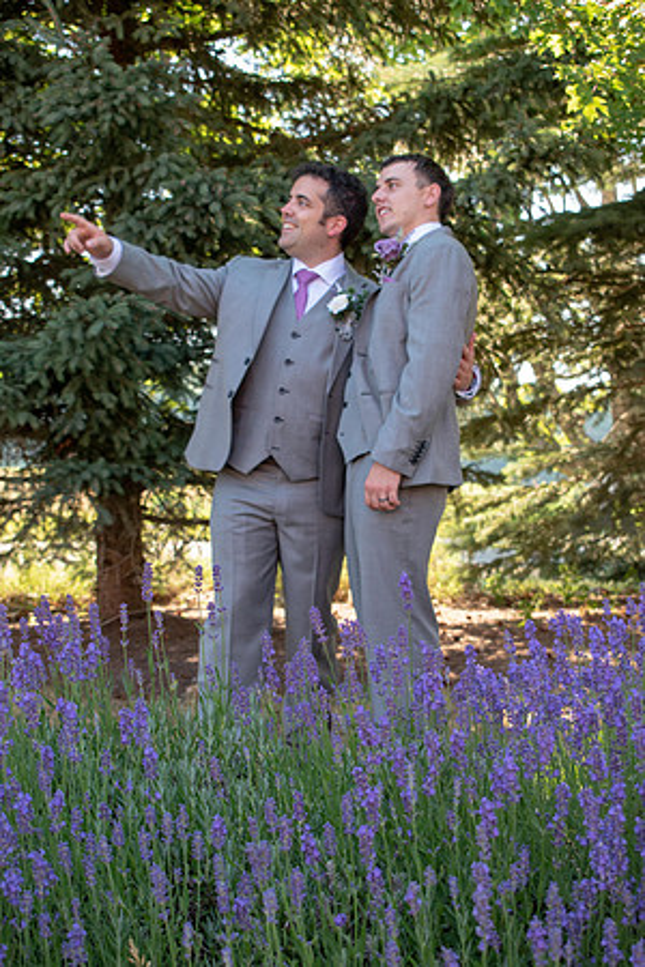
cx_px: 322
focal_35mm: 60
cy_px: 484
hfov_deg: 22.6
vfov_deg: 33.4
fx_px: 1612
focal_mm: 40
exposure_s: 1/160
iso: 400
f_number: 6.3
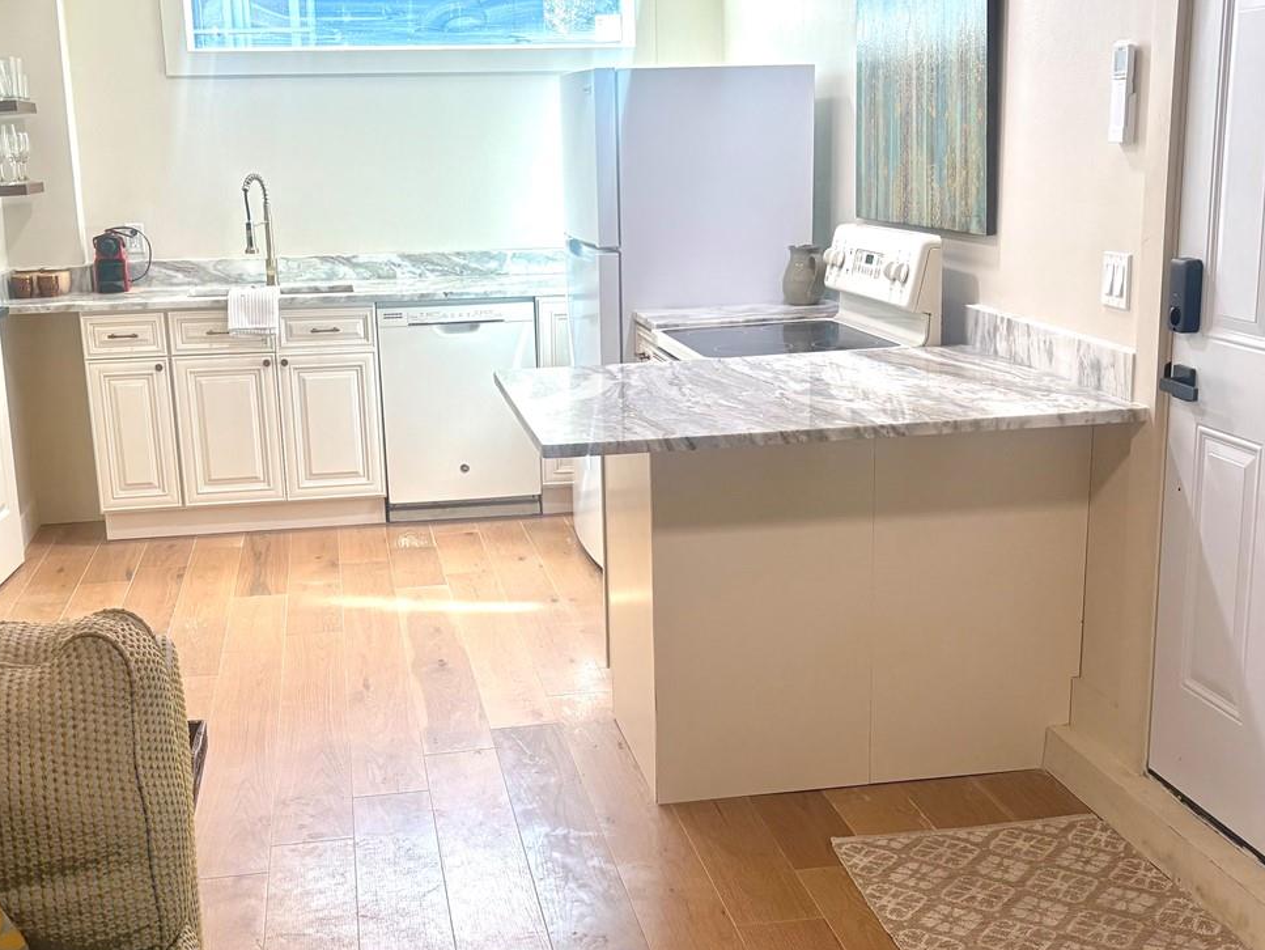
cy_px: 533
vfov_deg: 33.6
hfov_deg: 43.8
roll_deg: +2.0
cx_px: 595
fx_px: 1572
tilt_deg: -13.7
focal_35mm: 43
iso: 100
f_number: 1.6
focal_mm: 5.96
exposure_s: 1/120
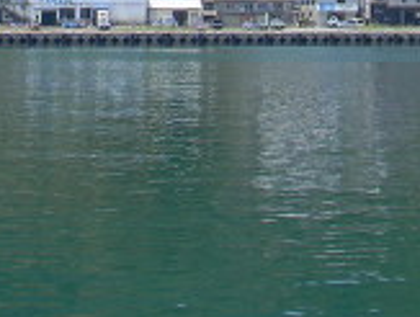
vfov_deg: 11.8
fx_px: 1459
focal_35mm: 120
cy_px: -169
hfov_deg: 16.3
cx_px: 296
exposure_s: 1/737
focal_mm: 5
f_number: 3.5
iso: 80
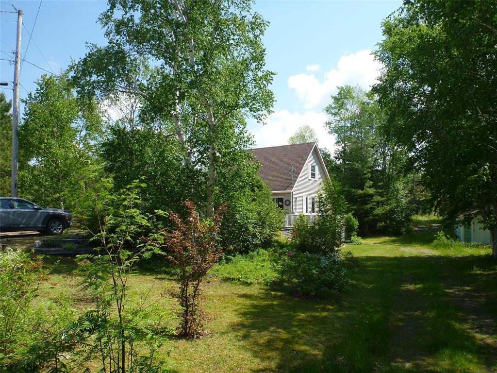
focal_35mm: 28
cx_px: 248
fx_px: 402
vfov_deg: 49.7
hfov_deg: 63.4
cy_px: 186
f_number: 3.3
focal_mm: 4.9
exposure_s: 1/640
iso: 100
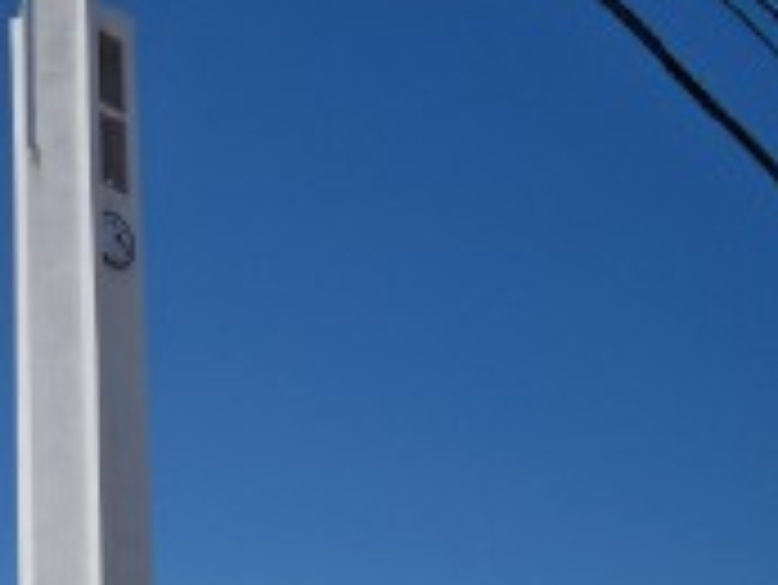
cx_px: -9
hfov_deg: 23.1
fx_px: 1822
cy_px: 567
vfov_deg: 17.8
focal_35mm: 81
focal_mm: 6.3
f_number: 4.7
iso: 64
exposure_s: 1/800
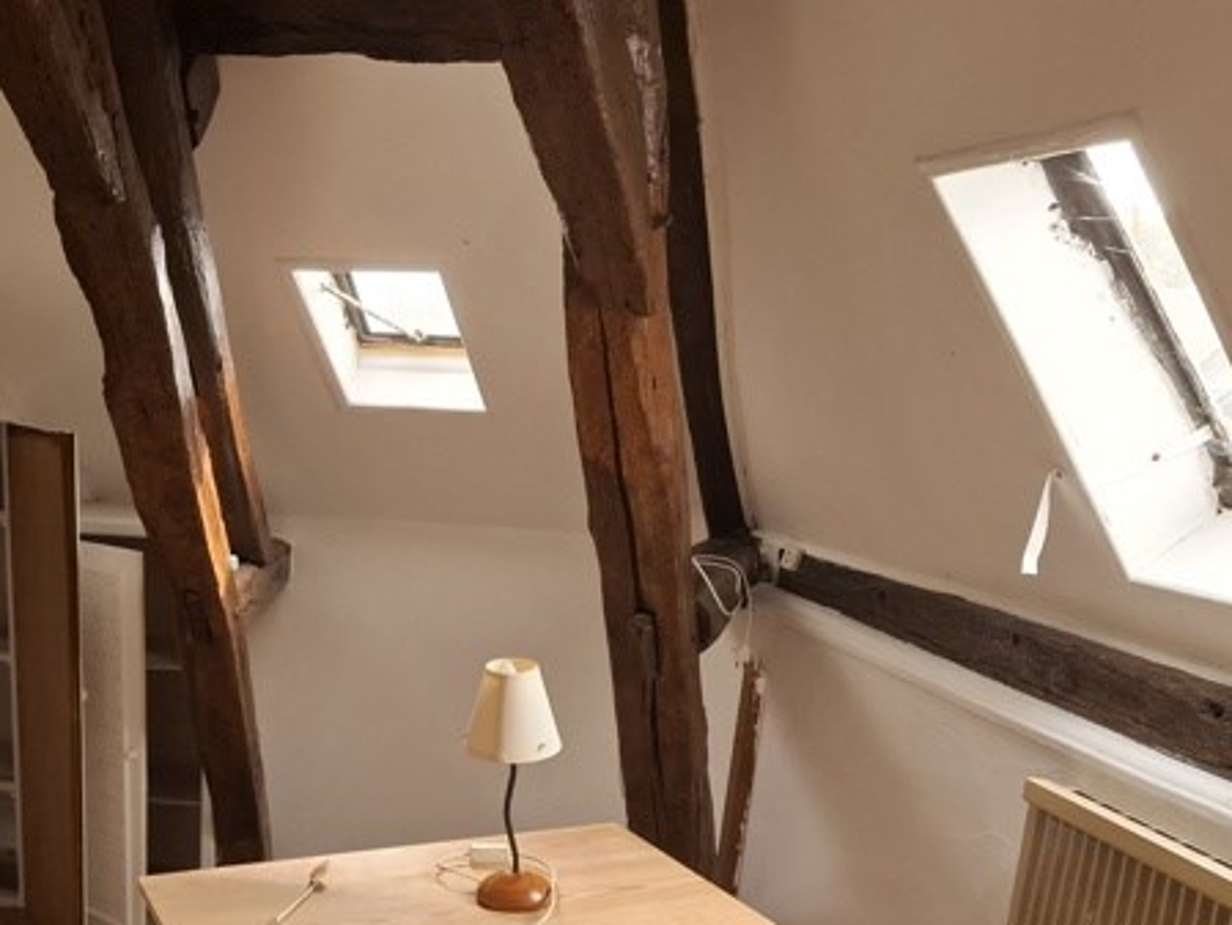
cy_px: 758
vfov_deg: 34.0
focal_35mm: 41
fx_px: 1460
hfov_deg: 45.1
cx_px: 406
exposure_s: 1/100
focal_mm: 5.54
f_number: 1.8
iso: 80
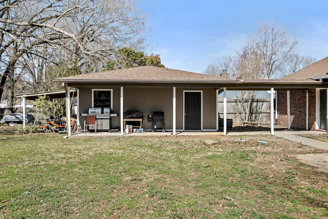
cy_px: 110
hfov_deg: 61.9
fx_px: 273
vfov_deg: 43.6
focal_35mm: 30
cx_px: 164
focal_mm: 20
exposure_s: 1/80
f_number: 5.6
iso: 200
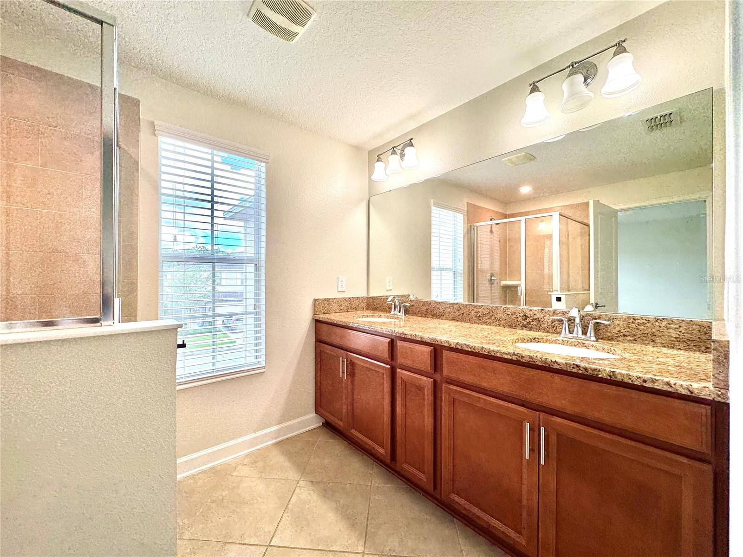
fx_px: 300
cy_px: 278
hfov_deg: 102.1
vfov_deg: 85.7
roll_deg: -0.6
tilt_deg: -0.1
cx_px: 372
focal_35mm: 14
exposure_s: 1/120
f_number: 2.2
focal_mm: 2.22
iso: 50
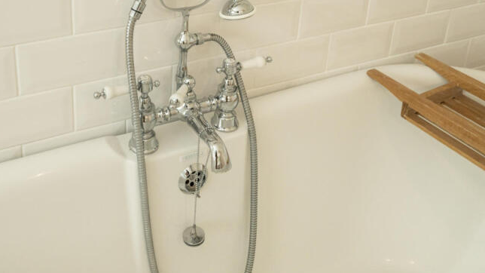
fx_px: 411
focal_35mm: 32
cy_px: 115
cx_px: 244
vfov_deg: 36.6
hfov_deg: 61.0
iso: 2000
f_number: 8
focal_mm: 30
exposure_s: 1/30
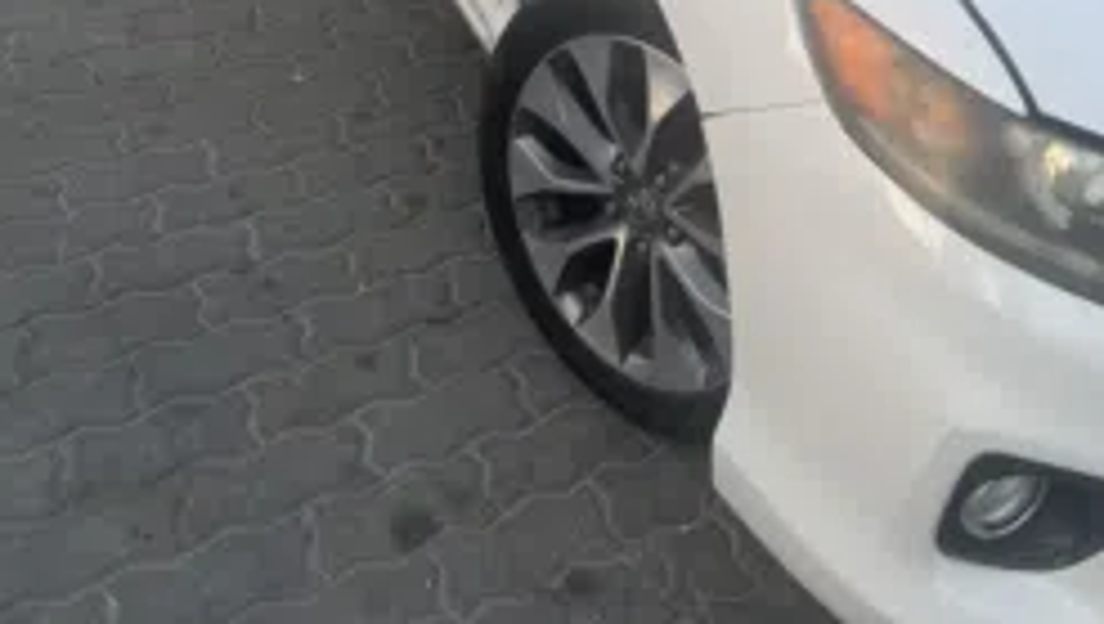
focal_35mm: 46
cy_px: -166
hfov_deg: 44.3
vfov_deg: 23.3
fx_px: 1348
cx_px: 669
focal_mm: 5.7
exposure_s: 1/168
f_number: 1.5
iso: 40
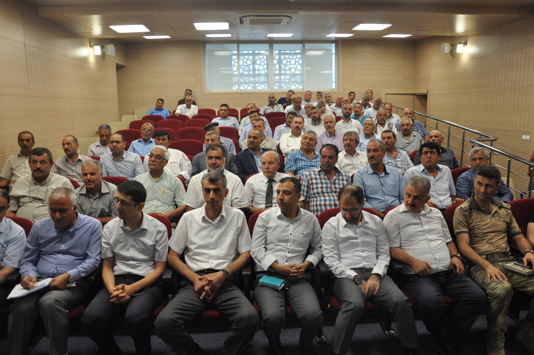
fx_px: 400
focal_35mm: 27
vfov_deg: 47.8
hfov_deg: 67.4
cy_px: 178
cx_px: 267
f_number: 4
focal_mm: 18
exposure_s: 1/60
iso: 640
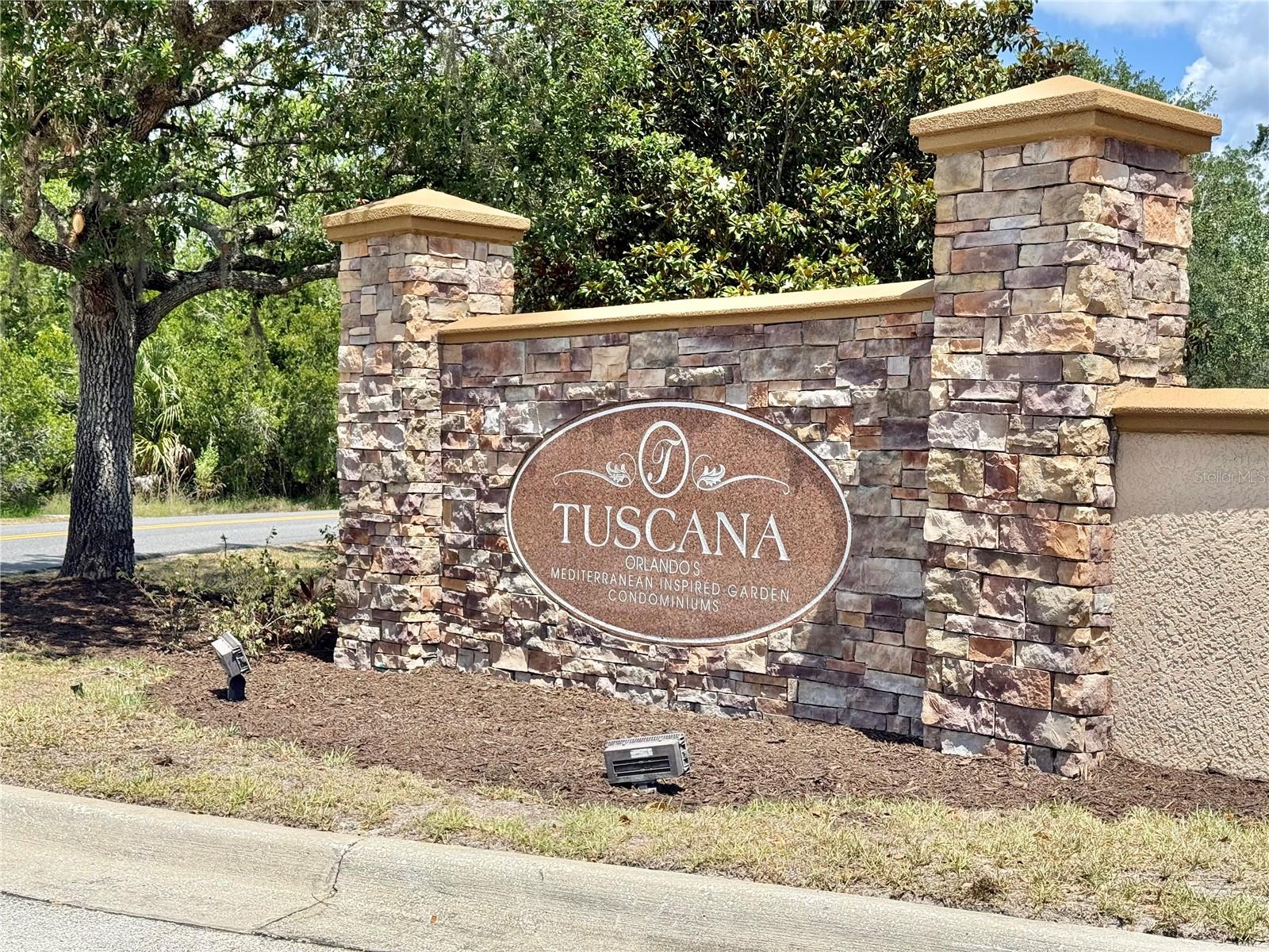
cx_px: 634
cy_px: 476
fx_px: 1760
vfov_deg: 30.3
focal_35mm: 48
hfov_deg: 39.7
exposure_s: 1/3704
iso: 80
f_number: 1.78
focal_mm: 6.76
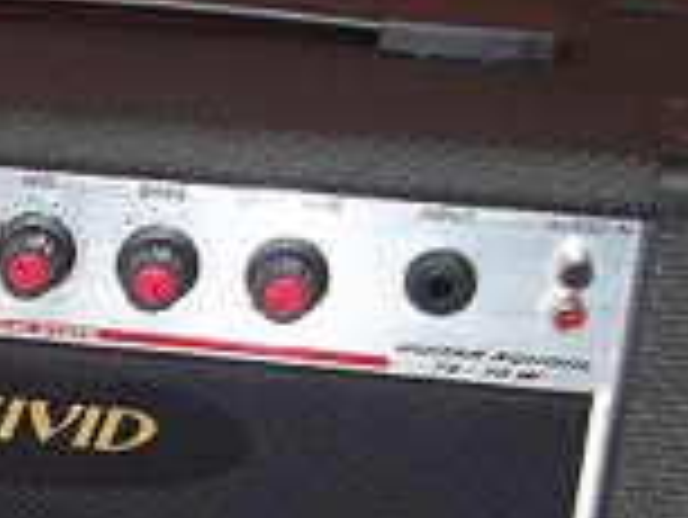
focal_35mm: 146
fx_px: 2904
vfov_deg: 10.1
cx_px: -679
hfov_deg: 12.0
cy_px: 556
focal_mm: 5.7
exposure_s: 1/30
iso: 64
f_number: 2.9
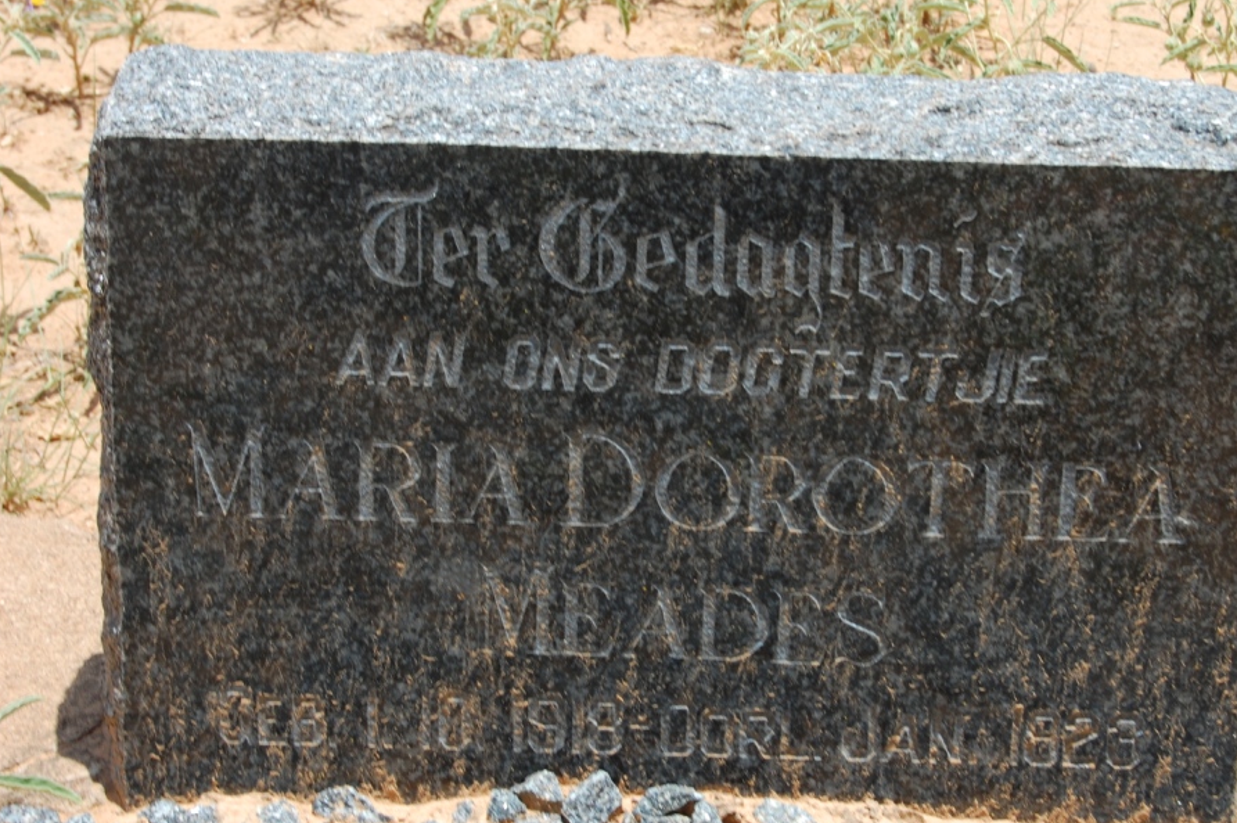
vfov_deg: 14.4
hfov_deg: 21.6
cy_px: 386
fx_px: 3247
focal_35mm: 95
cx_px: 705
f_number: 14
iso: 200
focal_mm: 55
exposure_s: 1/80
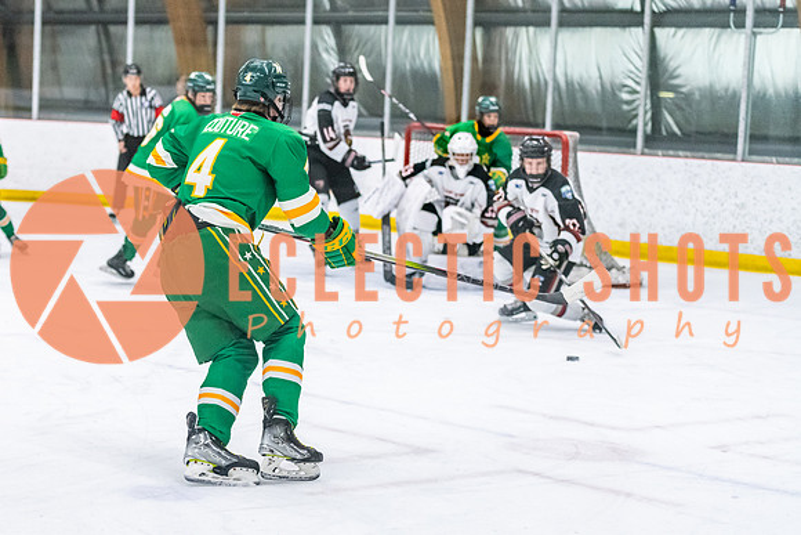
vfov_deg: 14.2
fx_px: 2145
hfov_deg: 21.1
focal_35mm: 96
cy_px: 268
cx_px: 250
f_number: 2.8
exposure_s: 1/800
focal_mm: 70
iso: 4000
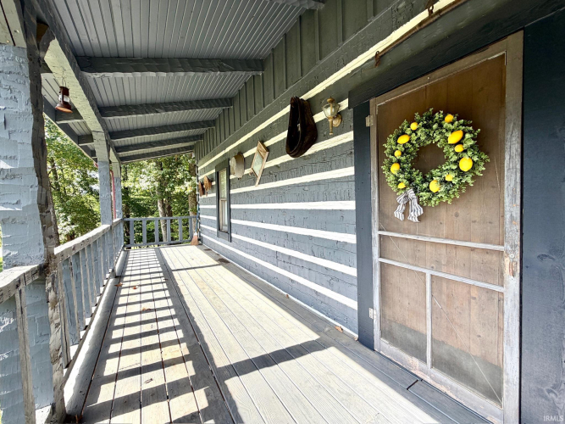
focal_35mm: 14
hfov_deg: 102.1
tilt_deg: -2.2
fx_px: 228
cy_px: 212
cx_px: 282
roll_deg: +1.0
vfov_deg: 85.7
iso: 50
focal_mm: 2.22
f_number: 2.2
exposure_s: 1/319
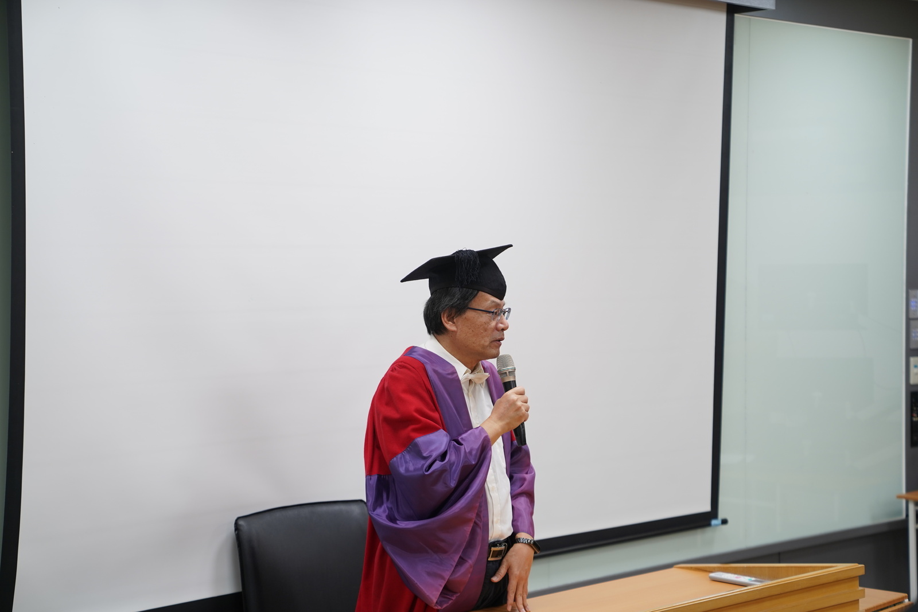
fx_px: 1785
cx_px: 459
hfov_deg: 28.8
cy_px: 306
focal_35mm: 70
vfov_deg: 19.5
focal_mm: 70
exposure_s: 1/80
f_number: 2.8
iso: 250
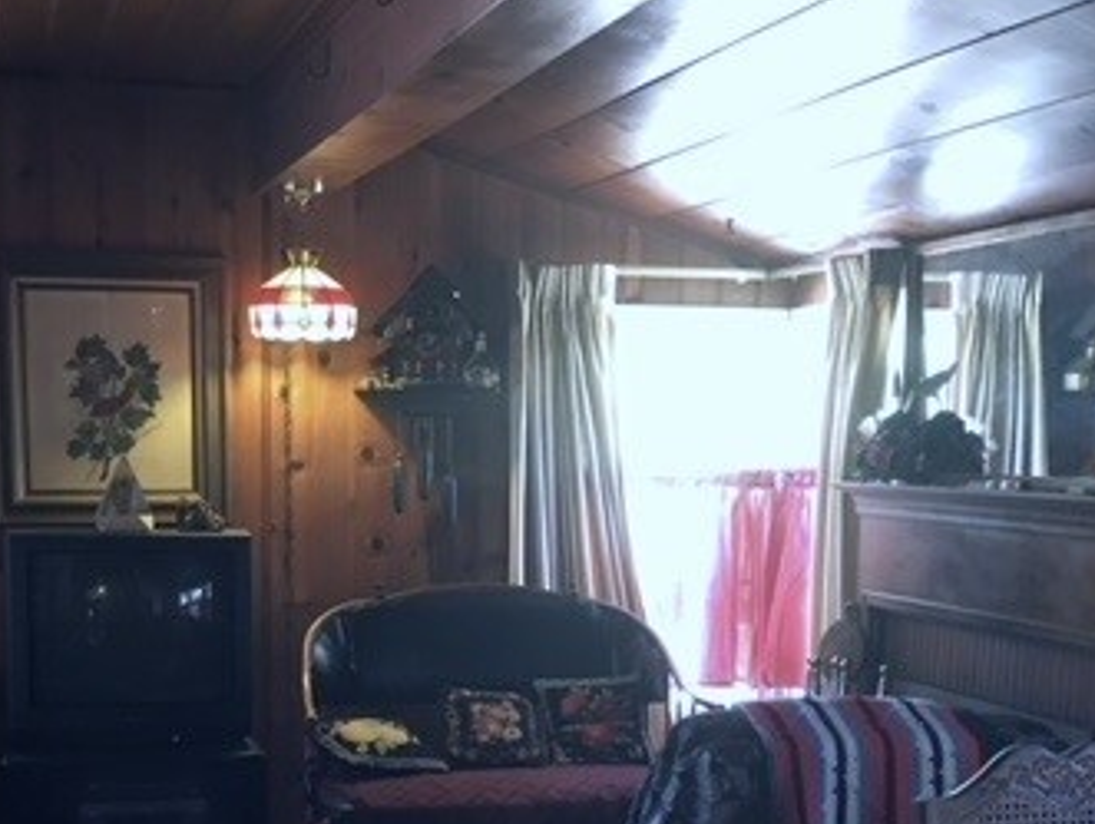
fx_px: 1773
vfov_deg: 25.7
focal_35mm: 56
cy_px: 649
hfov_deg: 34.3
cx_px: 486
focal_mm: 4.15
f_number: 2.2
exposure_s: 1/10
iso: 80
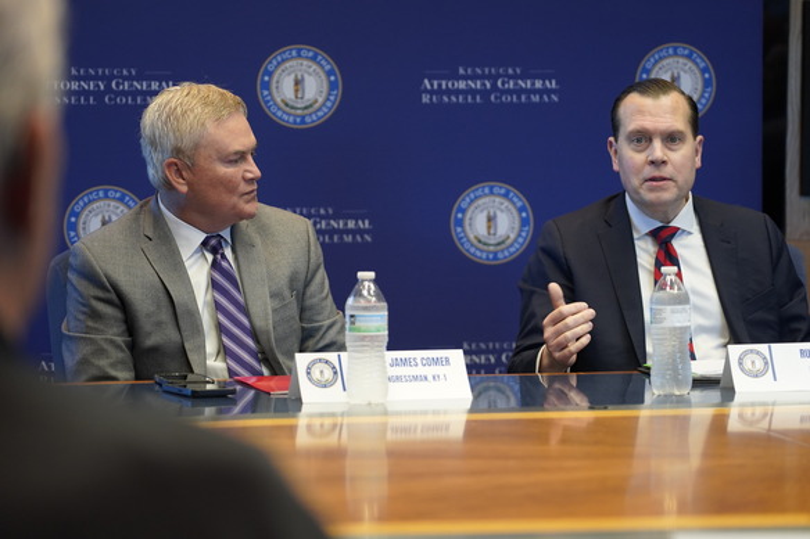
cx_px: 405
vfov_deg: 13.0
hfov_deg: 19.5
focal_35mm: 105
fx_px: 2362
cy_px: 270
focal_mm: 105
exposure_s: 1/160
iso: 2500
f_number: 4
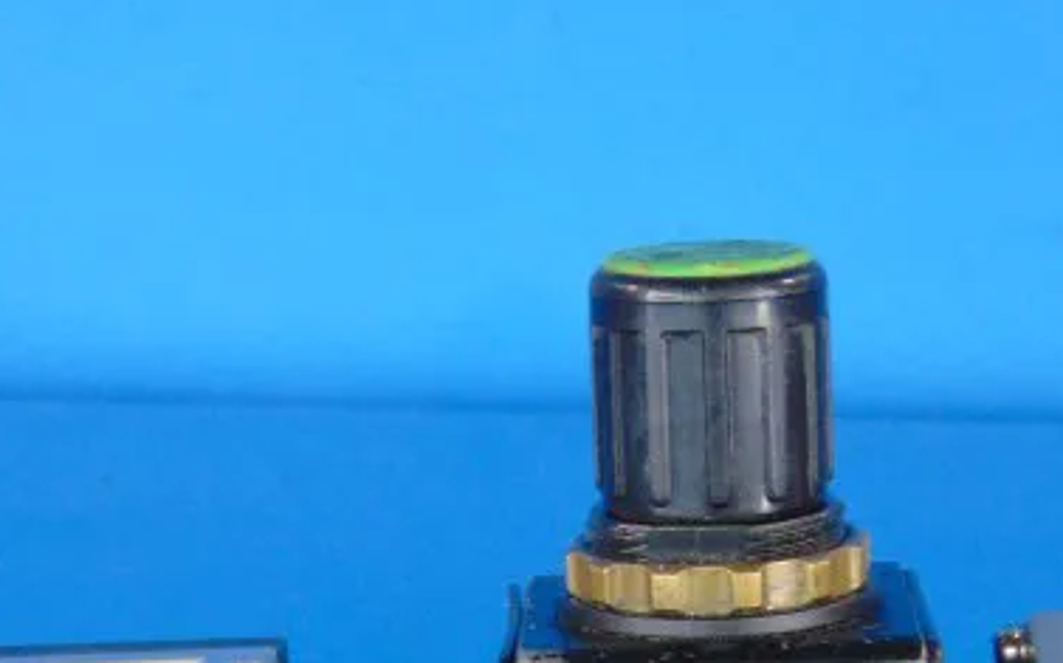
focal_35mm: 121
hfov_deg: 17.2
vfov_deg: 10.7
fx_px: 3503
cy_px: 756
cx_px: 682
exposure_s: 1/30
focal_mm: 7.6
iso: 160
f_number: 3.3
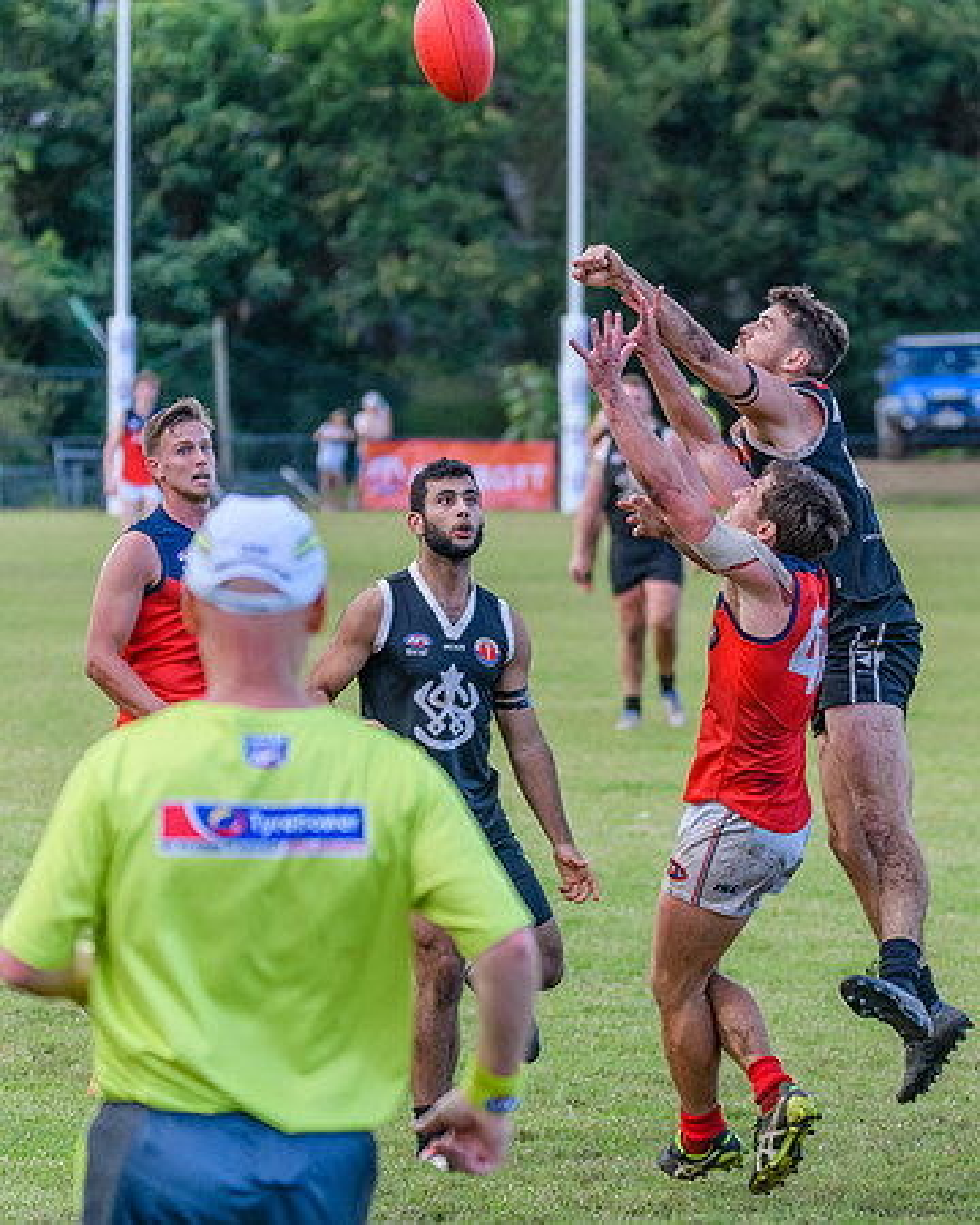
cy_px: 630
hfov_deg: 5.5
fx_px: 10198
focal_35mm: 281
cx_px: 747
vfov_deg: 6.9
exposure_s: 1/2000
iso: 2800
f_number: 5
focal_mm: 190
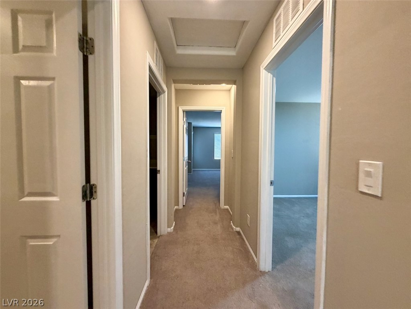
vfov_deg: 85.7
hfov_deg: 102.1
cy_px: 154
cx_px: 206
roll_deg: -1.8
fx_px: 166
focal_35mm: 14
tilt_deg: -5.2
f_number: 2.2
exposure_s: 1/60
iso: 200
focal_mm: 2.22
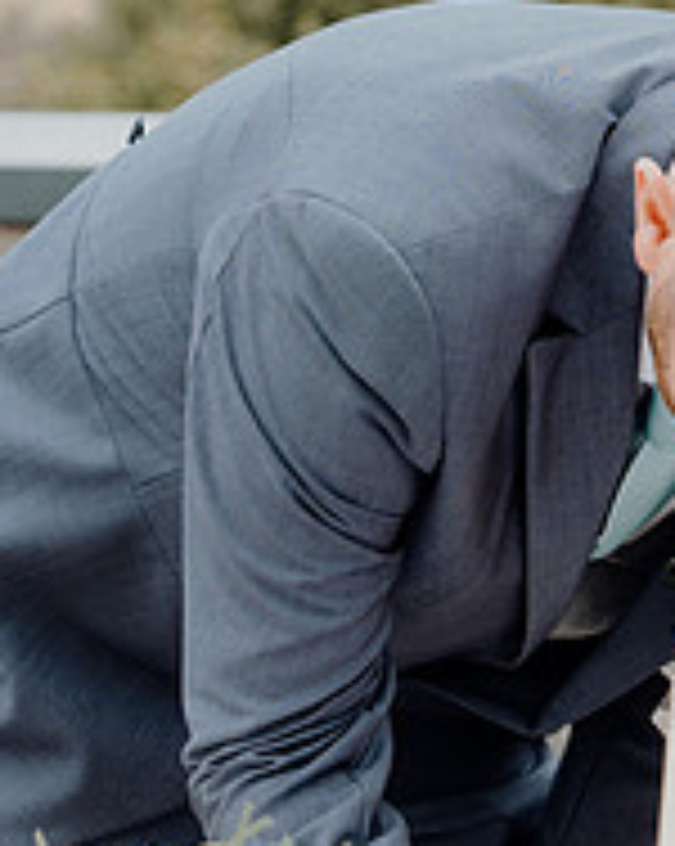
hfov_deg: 9.2
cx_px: 783
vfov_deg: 11.7
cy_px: 551
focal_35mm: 165
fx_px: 4127
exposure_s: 1/400
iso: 125
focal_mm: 57
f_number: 3.5
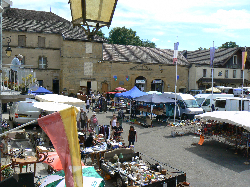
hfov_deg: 51.4
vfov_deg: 39.7
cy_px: 94
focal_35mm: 36
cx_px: 125
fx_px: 260
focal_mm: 6
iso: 80
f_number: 5.6
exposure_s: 1/250
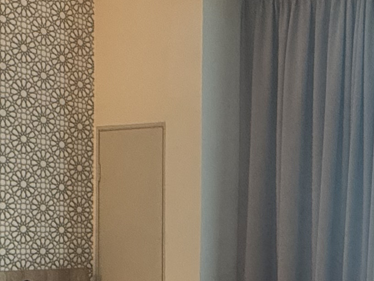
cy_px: 256
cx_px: 395
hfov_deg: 26.3
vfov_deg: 20.8
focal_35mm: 69
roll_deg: -1.1
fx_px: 746
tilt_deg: -1.7
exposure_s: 1/99
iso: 320
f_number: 2.2
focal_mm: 2.22
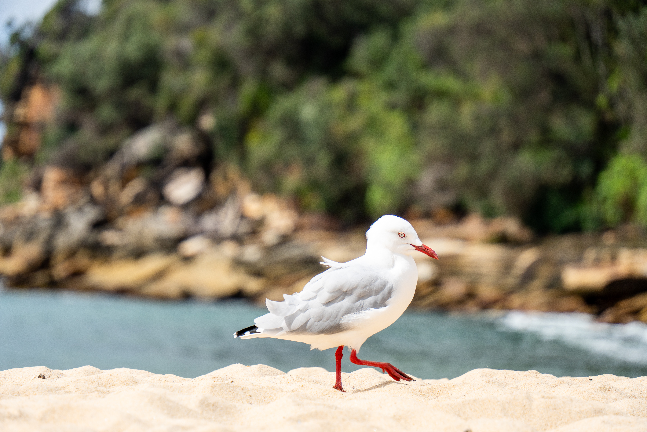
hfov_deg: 10.4
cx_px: 324
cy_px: 216
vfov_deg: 6.9
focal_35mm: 198
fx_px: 3558
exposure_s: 1/640
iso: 100
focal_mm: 132
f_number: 5.6
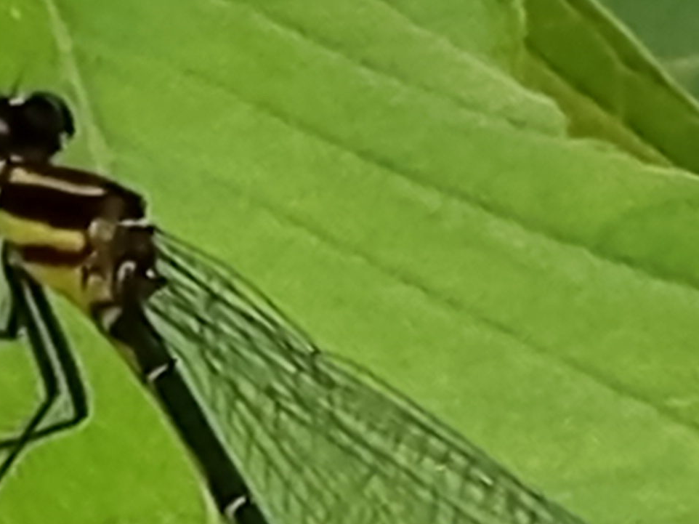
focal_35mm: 998
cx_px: 362
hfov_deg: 2.0
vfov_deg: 1.5
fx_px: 20148
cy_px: 212
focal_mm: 5.24
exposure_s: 1/99.9
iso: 53
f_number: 1.7
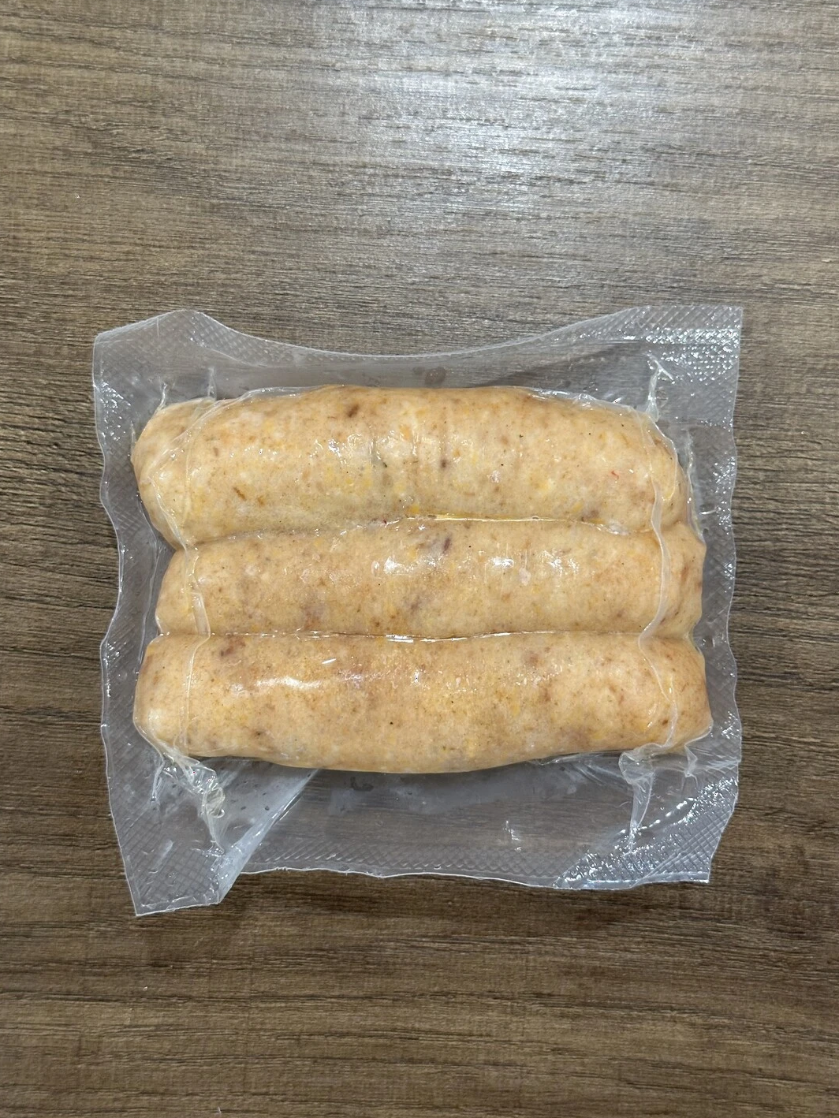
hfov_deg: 29.7
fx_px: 1583
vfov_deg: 38.9
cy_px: 565
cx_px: 424
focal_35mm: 49
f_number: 1.78
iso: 200
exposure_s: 1/60
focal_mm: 6.86
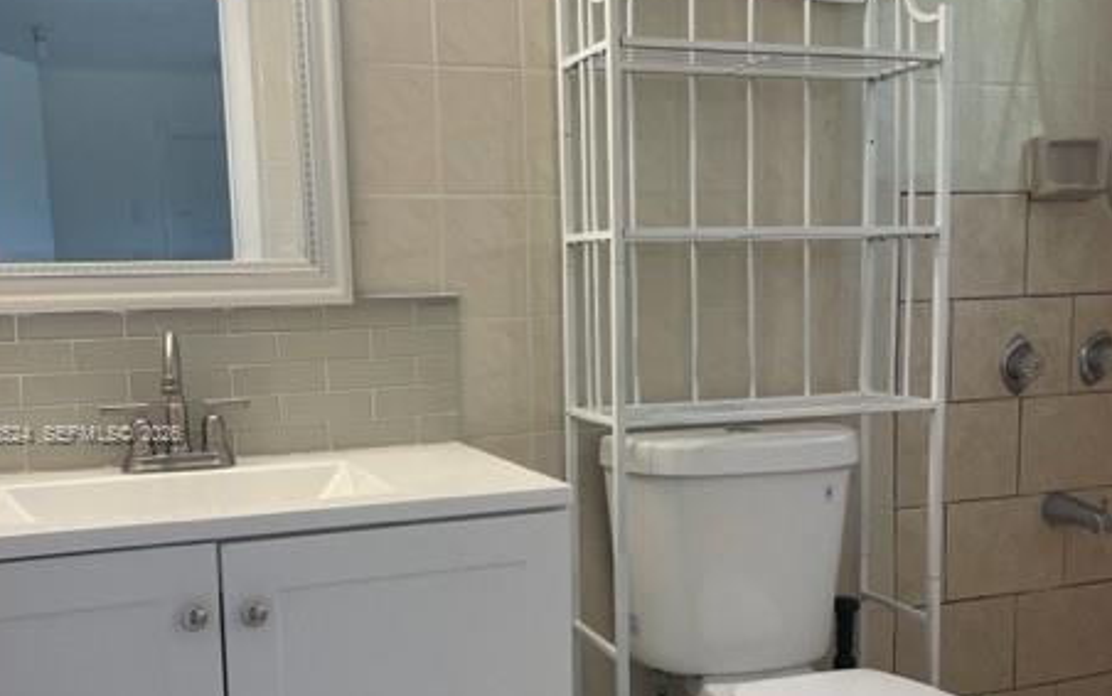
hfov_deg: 50.3
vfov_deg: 32.7
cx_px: 526
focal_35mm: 39
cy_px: 435
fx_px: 1183
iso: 100
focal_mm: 4.2
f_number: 1.6
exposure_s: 1/120
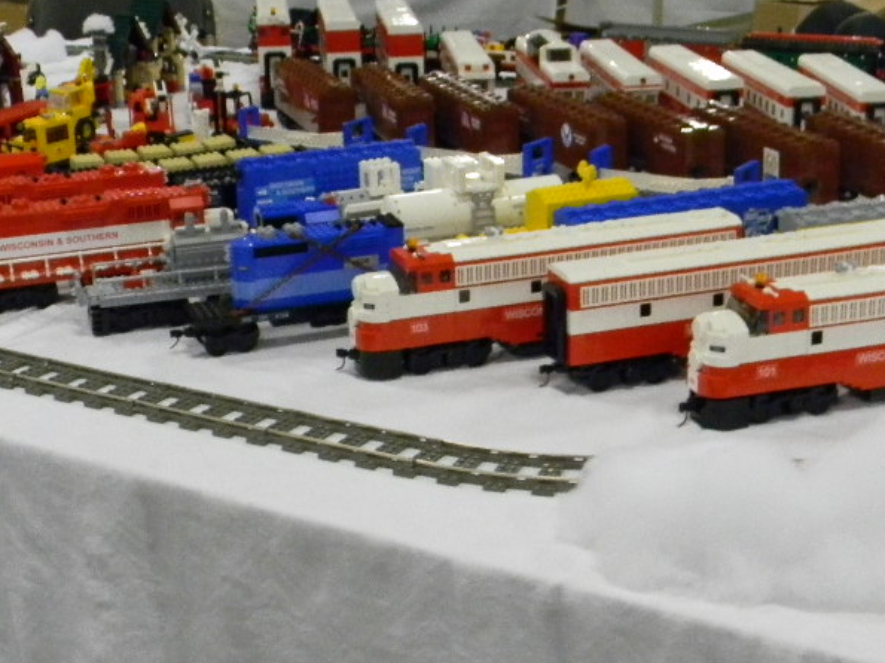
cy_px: 314
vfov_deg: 23.6
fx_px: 1585
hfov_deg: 31.2
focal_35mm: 62
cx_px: 437
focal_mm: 6.4
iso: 400
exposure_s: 1/10.3
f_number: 3.7
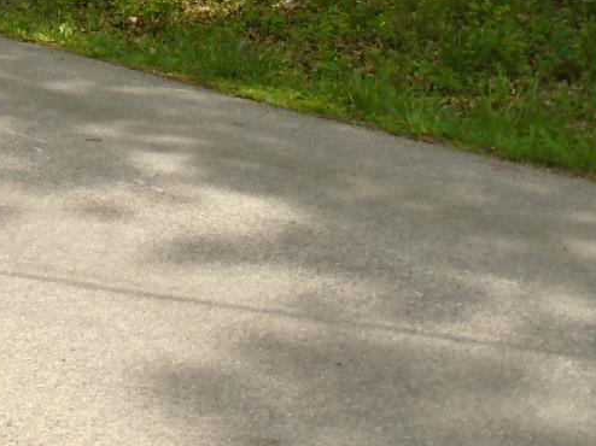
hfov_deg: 24.0
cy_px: -139
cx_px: 45
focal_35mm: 79
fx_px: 1360
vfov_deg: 17.5
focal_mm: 4.6
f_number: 3.2
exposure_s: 1/400
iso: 100
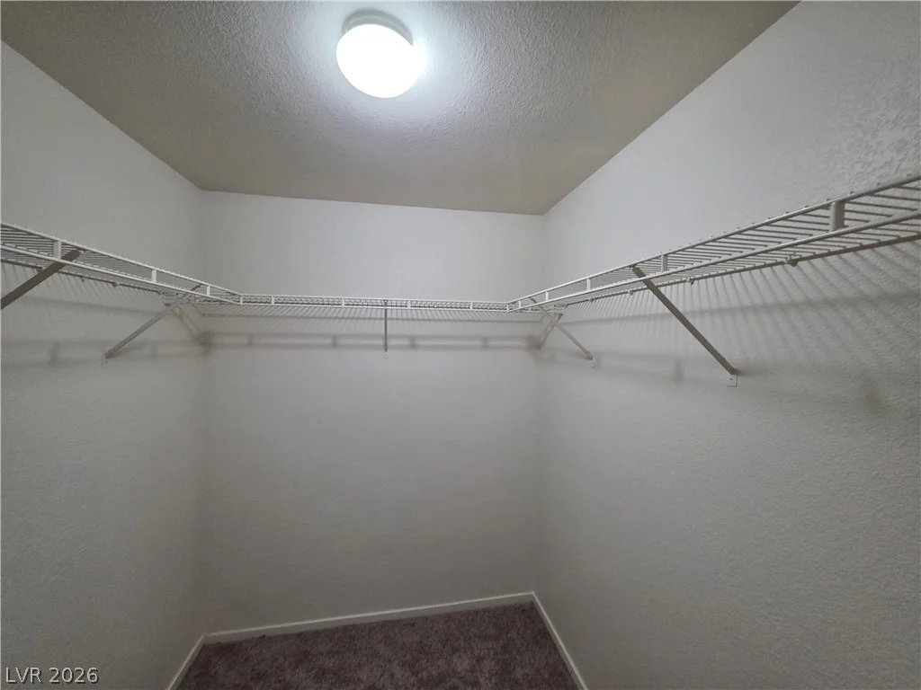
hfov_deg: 106.2
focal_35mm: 13
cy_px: 345
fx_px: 346
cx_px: 460
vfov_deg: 89.9
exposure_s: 1/120
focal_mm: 2.2
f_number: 1.9
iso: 250
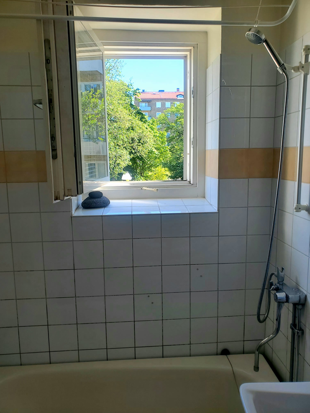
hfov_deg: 53.1
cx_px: 155
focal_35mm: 26
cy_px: 206
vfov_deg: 67.3
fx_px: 310
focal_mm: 4.3
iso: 50
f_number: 2.4
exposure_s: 1/156
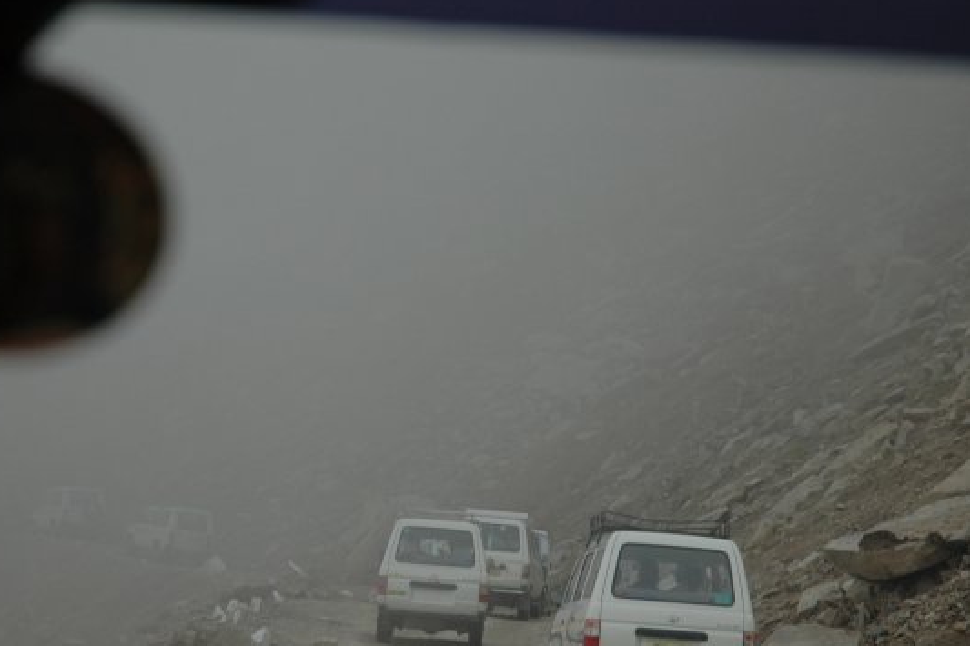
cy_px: 428
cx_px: 456
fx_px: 3825
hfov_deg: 14.5
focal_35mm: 142
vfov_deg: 9.6
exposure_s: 1/1000
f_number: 4.5
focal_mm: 70
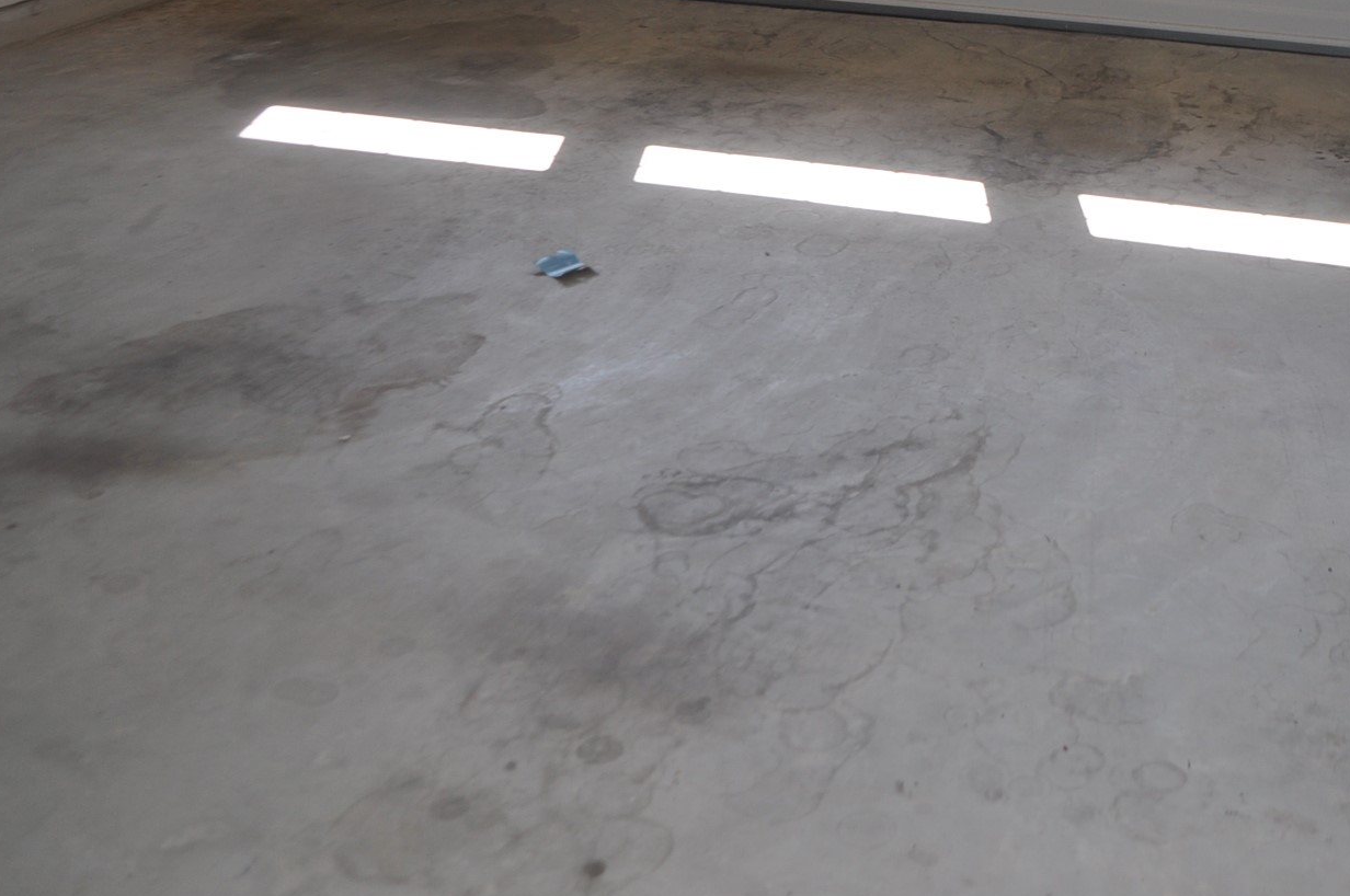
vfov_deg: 28.3
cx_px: 1039
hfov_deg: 40.6
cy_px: 252
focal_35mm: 47
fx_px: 1760
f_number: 4
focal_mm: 18
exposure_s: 1/200
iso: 200
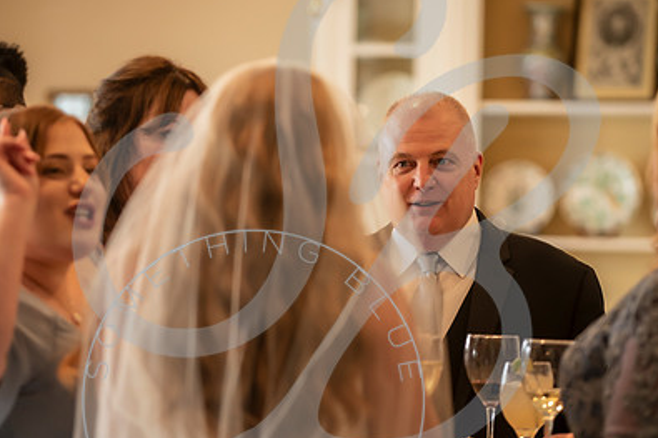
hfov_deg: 10.8
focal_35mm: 191
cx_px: 336
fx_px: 3489
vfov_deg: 7.2
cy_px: 261
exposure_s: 1/250
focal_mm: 130
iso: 1000
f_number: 2.8
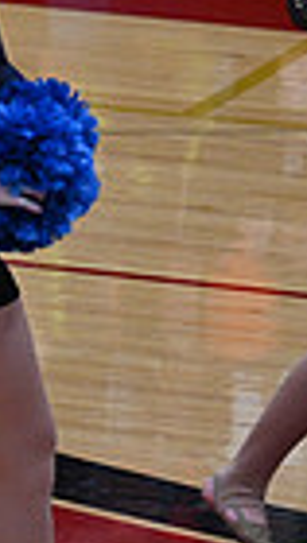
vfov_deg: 2.8
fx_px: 11001
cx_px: -742
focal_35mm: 762
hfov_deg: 1.6
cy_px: -87
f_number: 4
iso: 4000
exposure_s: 1/400
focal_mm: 175
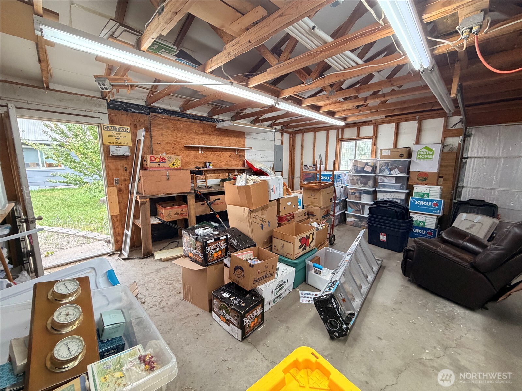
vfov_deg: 85.7
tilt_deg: -9.6
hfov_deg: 102.1
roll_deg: +0.7
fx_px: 211
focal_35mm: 14
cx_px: 261
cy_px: 196
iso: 400
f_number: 2.2
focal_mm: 2.22
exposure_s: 1/60
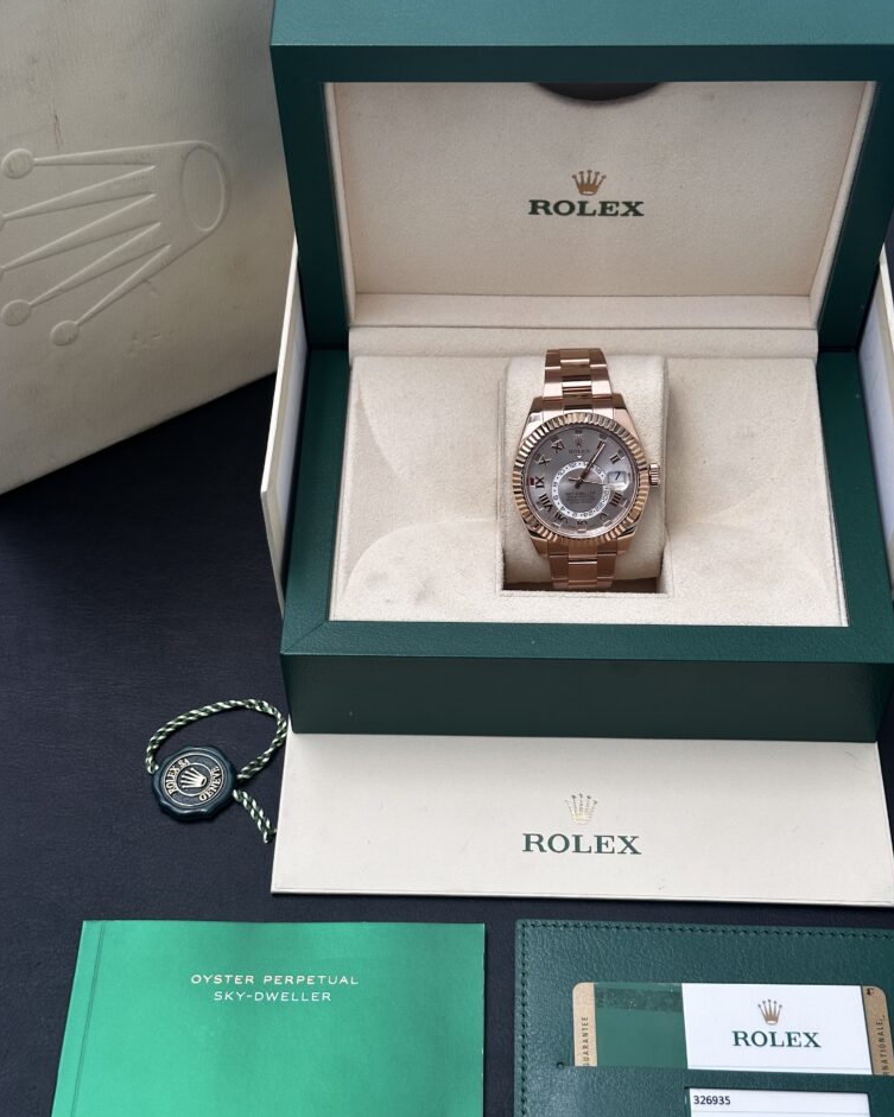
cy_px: 579
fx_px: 1686
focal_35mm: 51
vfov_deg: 36.6
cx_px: 445
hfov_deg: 29.7
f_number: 1.78
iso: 50
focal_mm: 6.86
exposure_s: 1/195
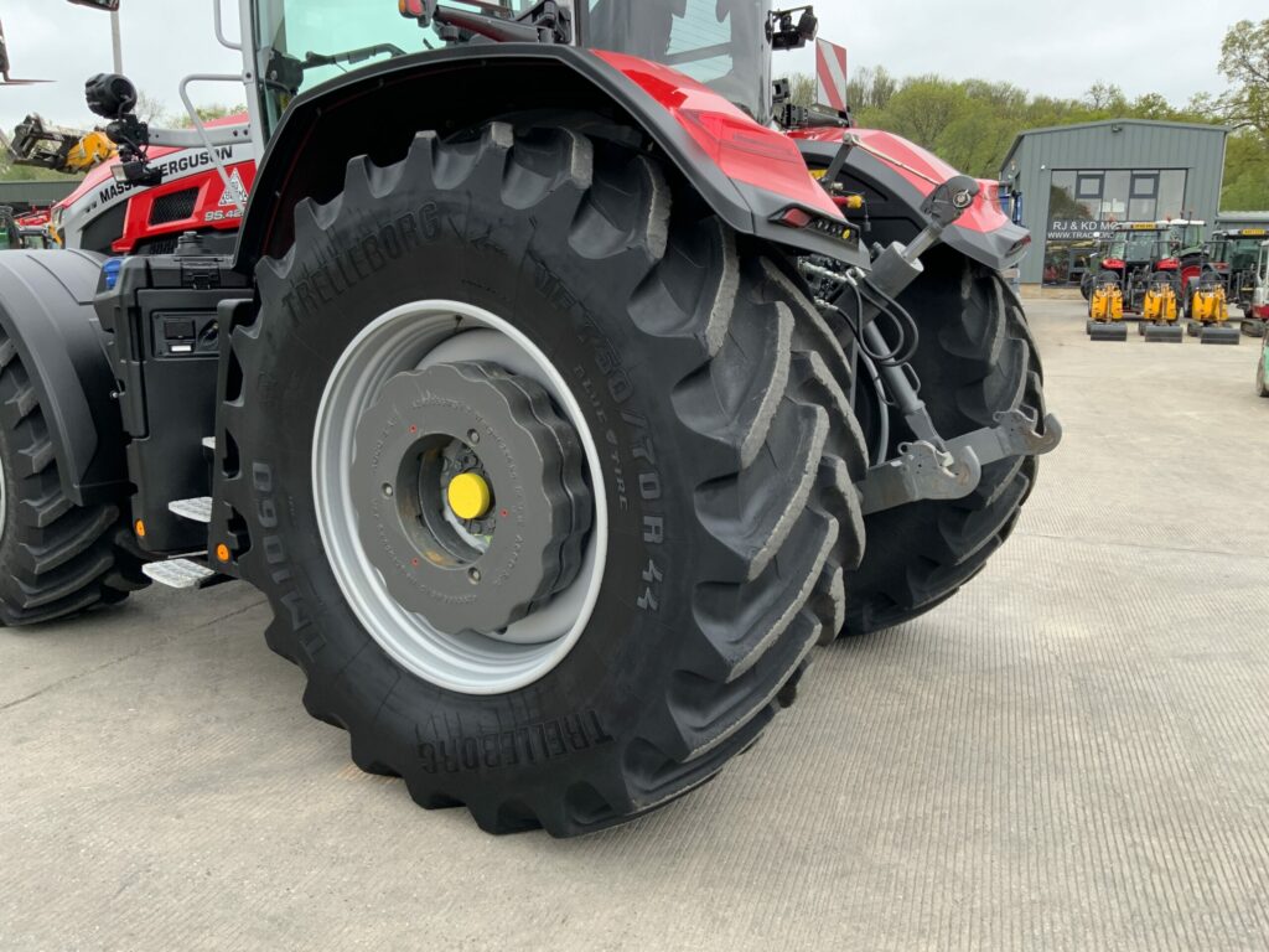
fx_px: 1063
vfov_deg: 48.2
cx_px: 634
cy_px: 476
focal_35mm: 29
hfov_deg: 61.7
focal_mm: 3
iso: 32
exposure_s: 1/122
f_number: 1.8
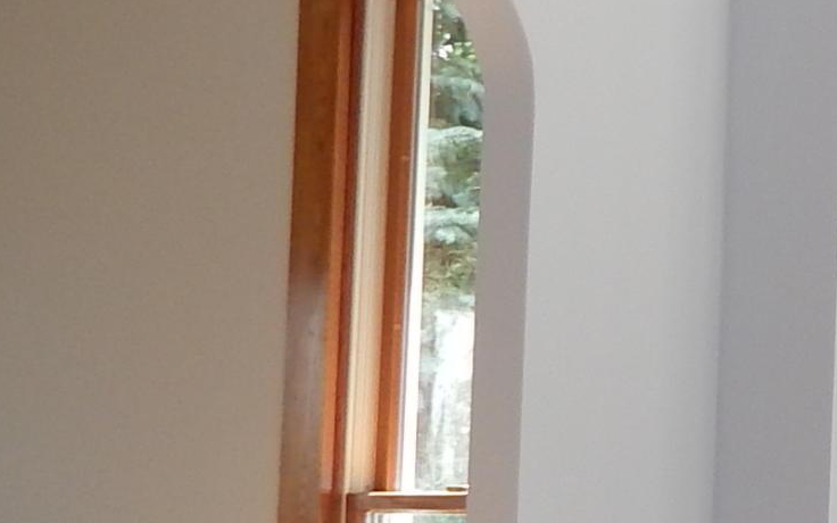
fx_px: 2464
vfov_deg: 12.0
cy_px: 510
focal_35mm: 108
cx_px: 1618
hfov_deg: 15.7
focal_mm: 4.5
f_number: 3.1
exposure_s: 1/40
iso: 125
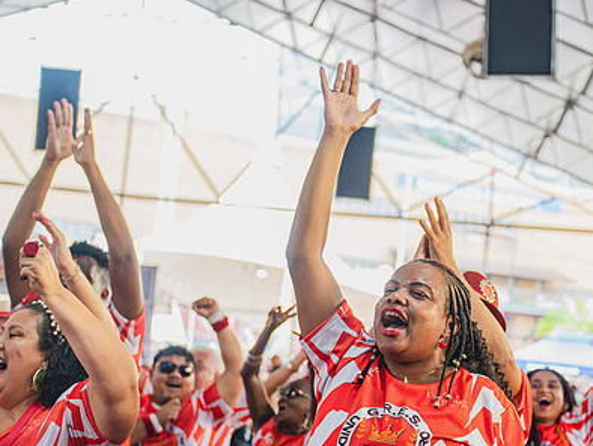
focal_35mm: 99
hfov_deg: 19.8
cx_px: 328
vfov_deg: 14.9
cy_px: 283
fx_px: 1697
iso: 1600
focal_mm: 70
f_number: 4.5
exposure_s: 1/400
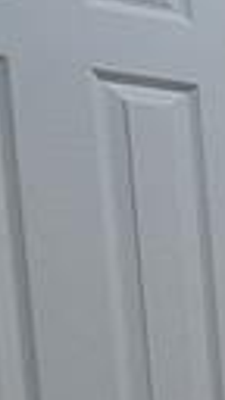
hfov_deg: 5.8
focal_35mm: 113
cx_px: 1222
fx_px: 1199
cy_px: 484
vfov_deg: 18.0
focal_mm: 1.74
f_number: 2.2
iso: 100
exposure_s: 1/60
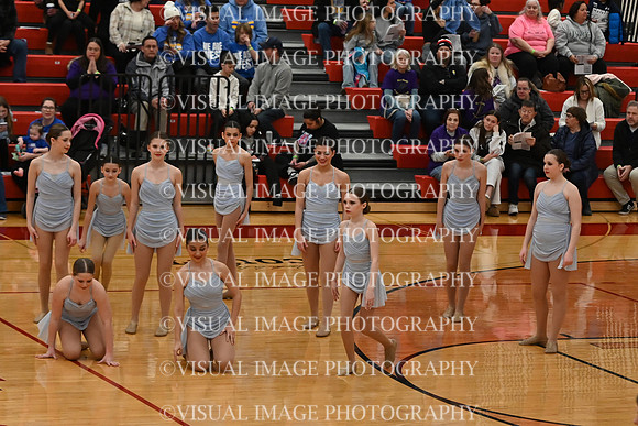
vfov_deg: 9.2
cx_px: 319
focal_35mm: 150
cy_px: 213
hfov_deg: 13.7
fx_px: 2659
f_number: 4
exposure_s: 1/400
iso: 5000
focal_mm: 100
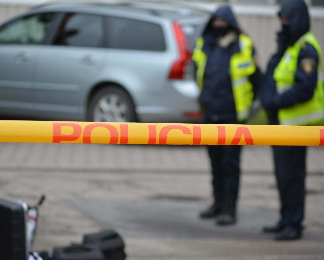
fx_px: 1659
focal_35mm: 173
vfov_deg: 8.9
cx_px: 146
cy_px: 130
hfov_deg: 11.2
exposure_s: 1/640
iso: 400
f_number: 5
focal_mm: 102
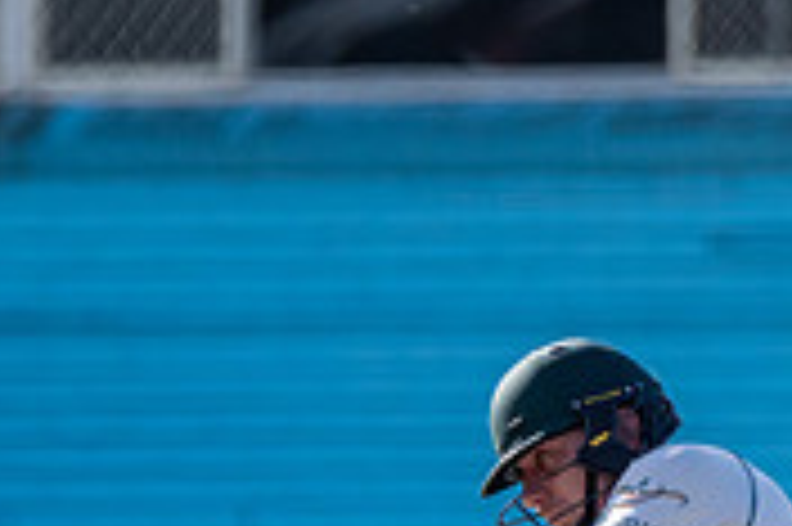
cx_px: 405
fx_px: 60552
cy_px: 811
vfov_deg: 0.5
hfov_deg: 0.7
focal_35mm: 2755
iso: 800
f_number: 7.1
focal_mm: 550
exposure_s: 1/2500
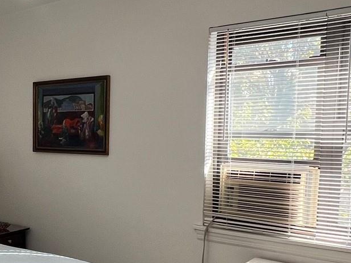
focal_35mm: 43
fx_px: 436
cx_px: 87
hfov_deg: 42.5
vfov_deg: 33.3
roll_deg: -0.7
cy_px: 178
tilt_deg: -5.3
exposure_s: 1/120
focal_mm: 1.57
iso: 80
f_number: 1.8
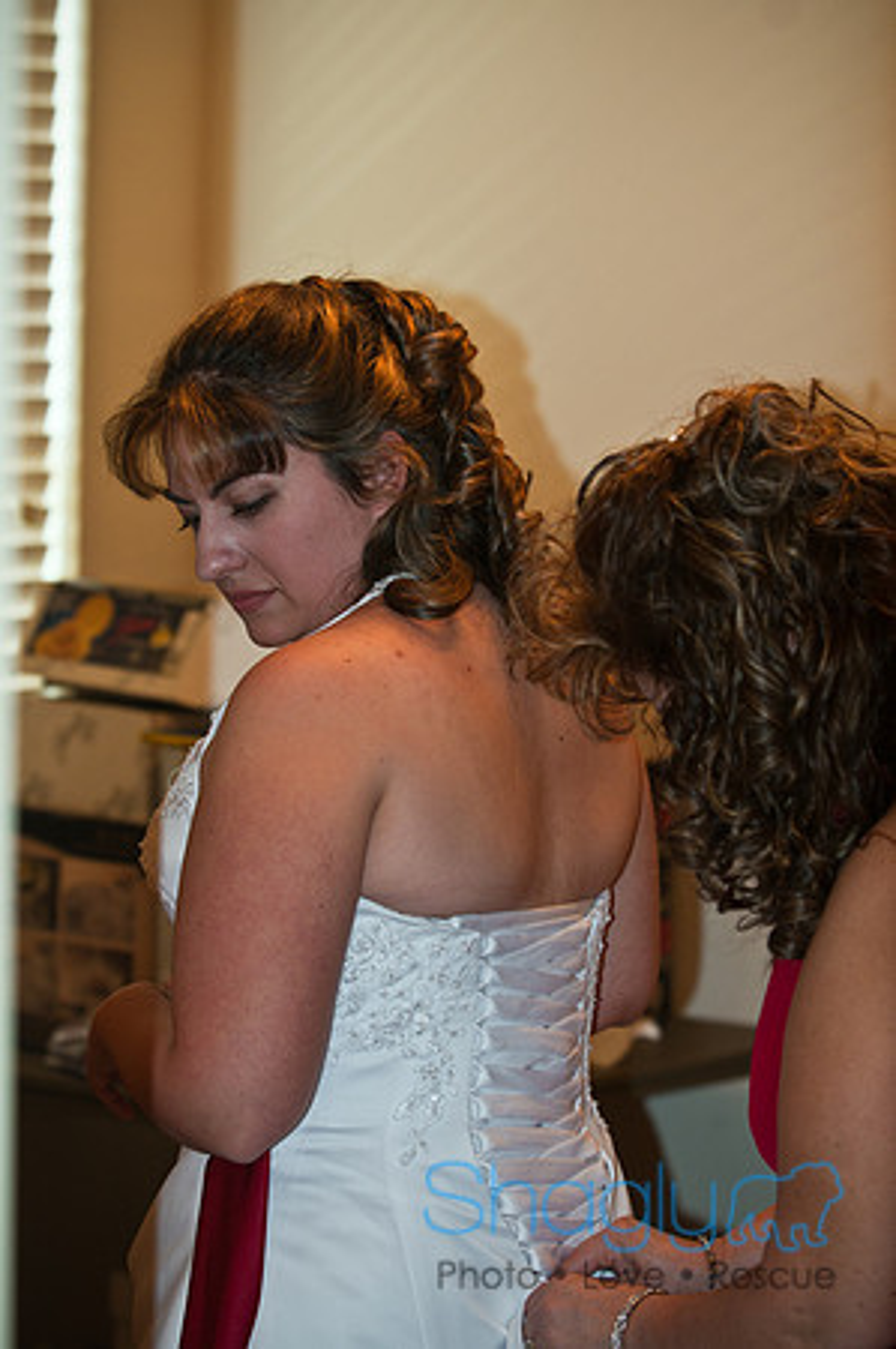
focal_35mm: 120
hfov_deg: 11.4
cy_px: 674
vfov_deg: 17.1
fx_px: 4490
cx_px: 448
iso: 400
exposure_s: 1/60
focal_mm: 80
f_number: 4
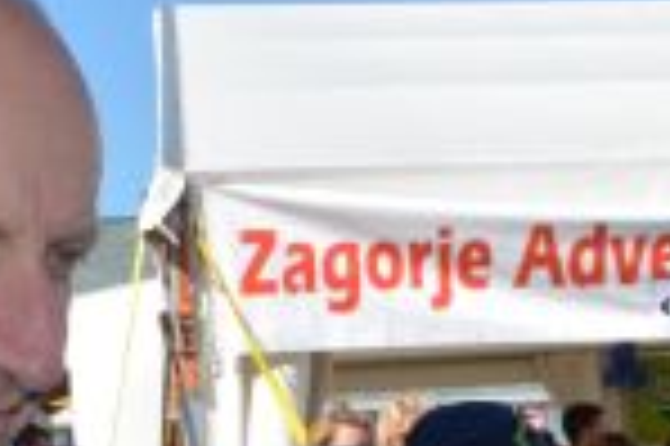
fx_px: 2324
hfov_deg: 16.4
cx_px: 472
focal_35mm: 125
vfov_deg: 10.5
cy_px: 698
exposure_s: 1/200
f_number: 18
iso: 400
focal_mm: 21
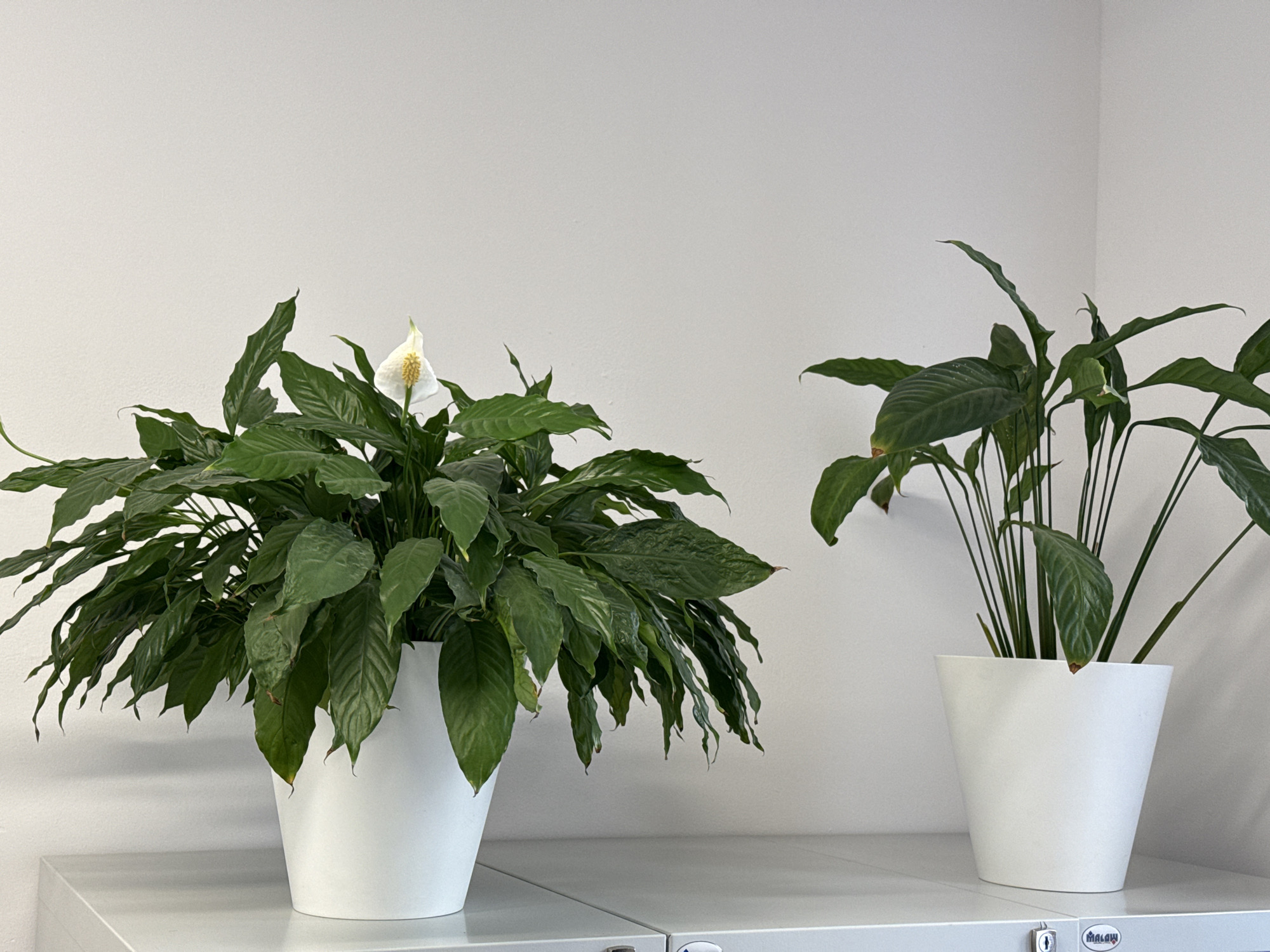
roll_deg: -2.5
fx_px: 1761
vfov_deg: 30.3
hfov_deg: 39.7
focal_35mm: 48
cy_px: 476
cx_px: 635
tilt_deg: +5.7
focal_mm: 6.76
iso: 80
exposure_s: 1/100
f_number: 1.78
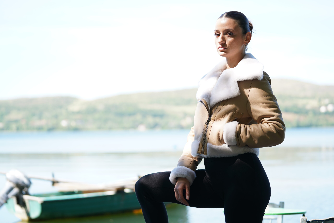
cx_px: 167
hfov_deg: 28.8
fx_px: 649
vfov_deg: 19.5
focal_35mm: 70
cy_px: 112
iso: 100
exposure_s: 1/320
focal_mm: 70
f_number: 2.8
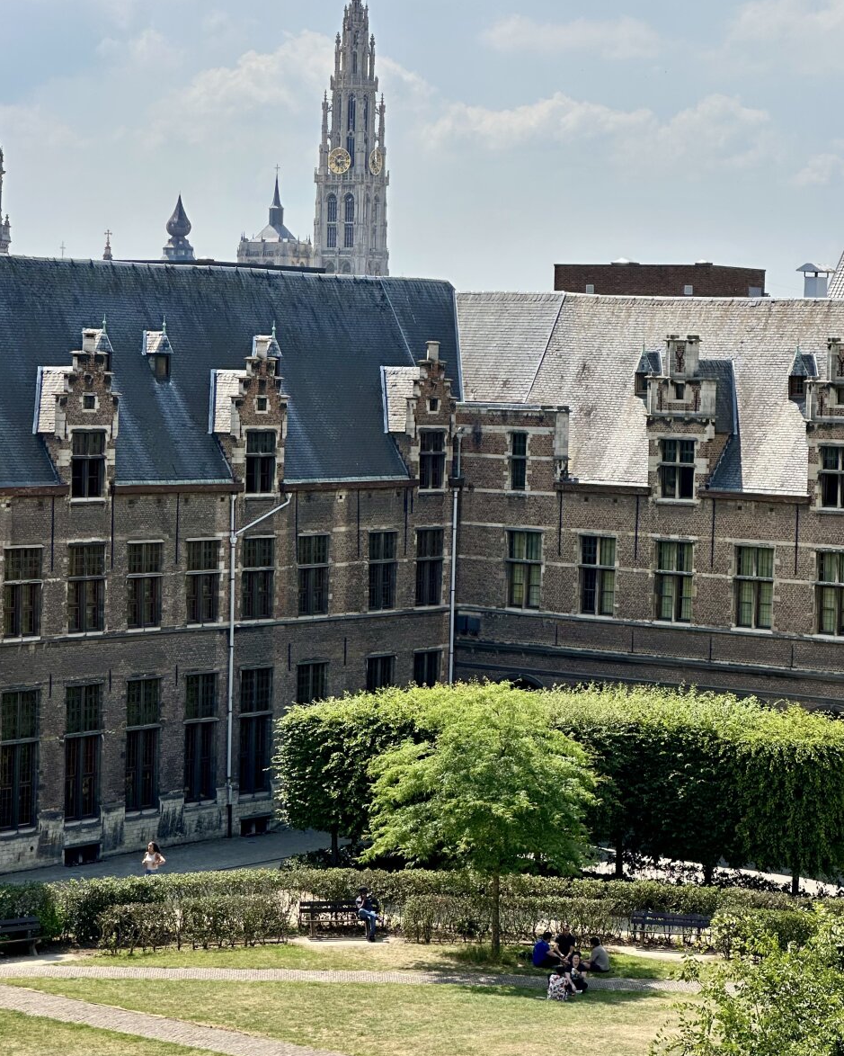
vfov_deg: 20.8
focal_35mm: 92
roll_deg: -0.3
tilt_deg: -1.0
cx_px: 423
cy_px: 483
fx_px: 2873
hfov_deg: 16.7
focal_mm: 9
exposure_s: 1/968
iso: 32
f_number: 2.8
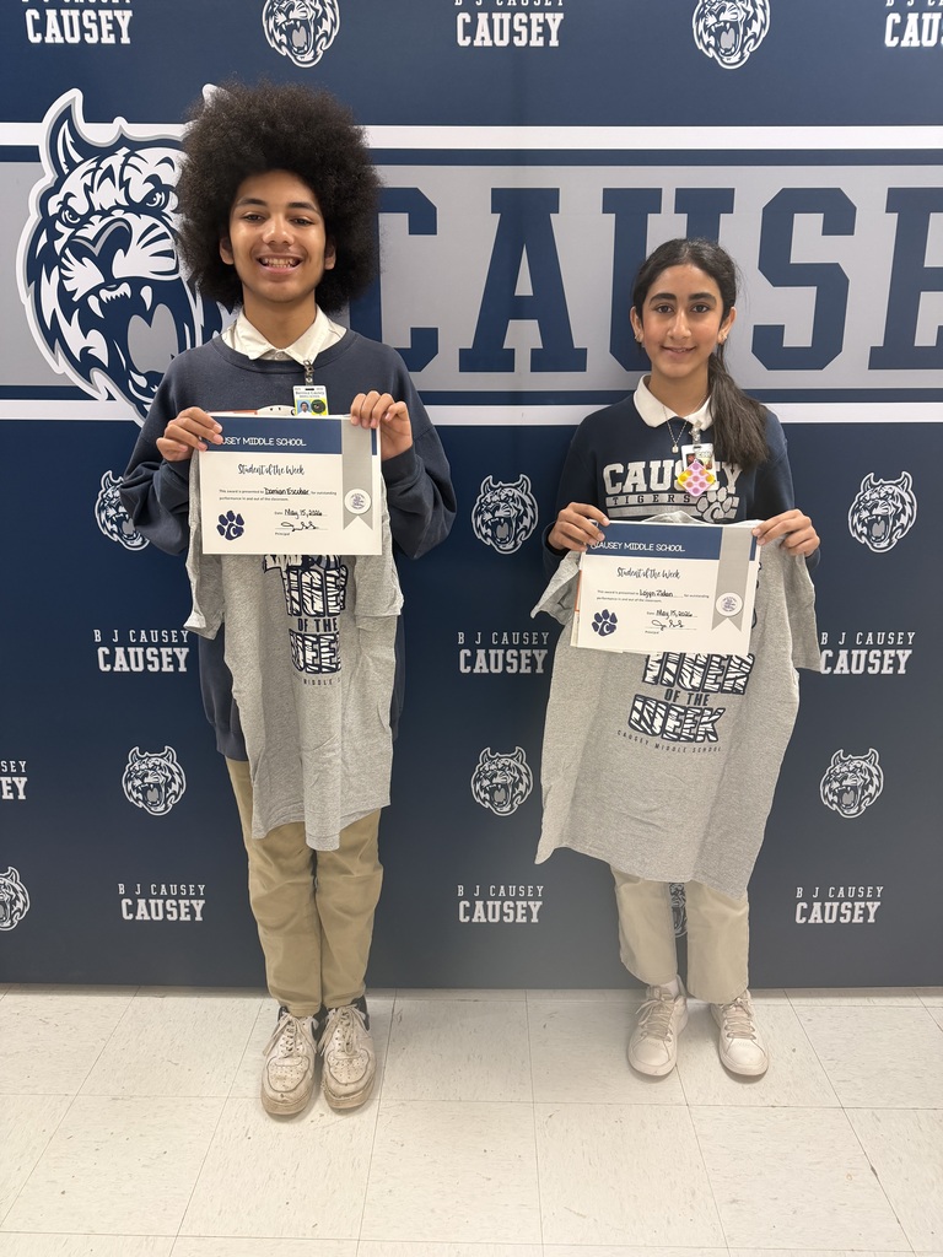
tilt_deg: -15.0
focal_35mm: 24
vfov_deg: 71.6
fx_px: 872
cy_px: 628
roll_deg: +0.0
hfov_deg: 56.8
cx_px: 472
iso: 200
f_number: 1.78
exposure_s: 1/60
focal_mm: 6.76
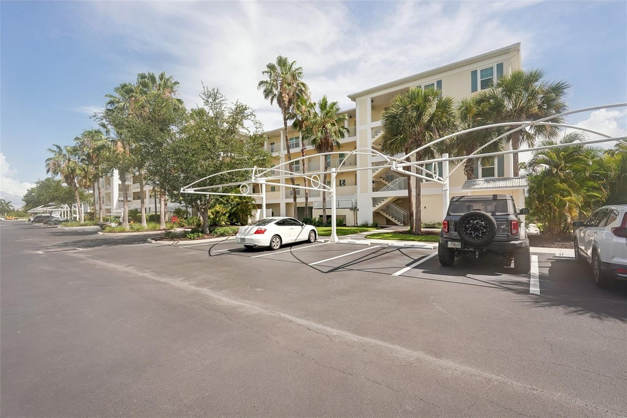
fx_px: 279
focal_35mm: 16
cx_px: 314
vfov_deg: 73.7
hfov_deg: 96.7
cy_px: 209
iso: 400
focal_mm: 16
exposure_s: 1/1000
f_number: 8
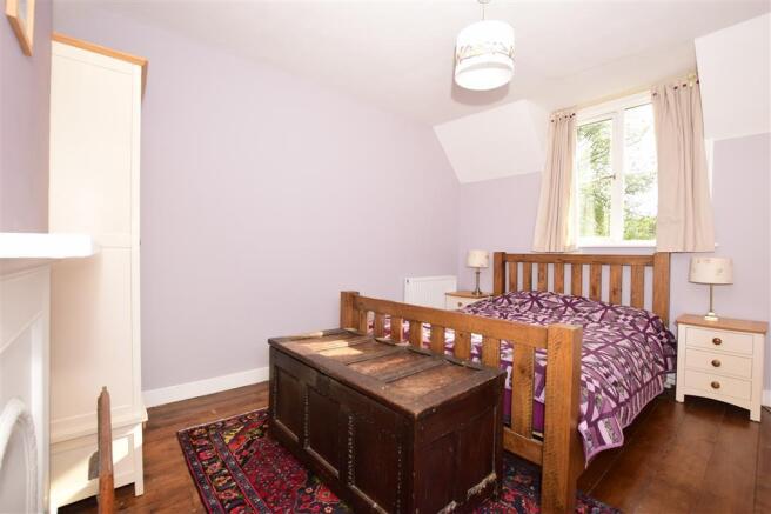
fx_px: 321
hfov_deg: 100.4
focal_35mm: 15
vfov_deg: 77.3
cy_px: 257
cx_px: 386
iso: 400
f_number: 10
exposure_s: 1/200
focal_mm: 10
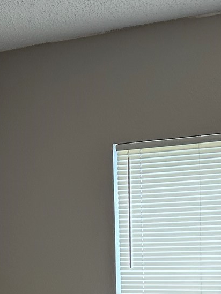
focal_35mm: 97
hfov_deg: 15.2
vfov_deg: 18.7
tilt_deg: -11.5
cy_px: 387
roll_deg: +1.6
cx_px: 129
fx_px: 825
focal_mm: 5.7
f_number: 1.5
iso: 80
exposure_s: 1/120
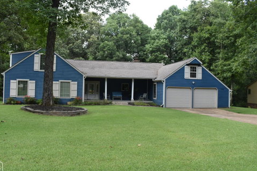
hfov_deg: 63.7
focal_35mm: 29
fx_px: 207
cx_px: 124
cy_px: 84
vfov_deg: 44.9
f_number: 6.3
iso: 400
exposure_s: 1/160
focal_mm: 18
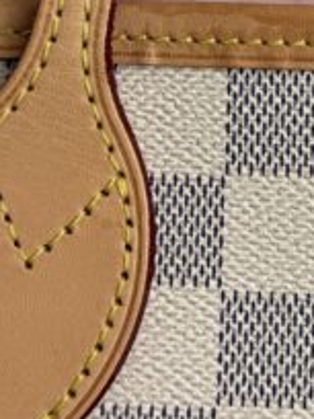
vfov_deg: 20.7
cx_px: 318
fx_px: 1137
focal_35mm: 94
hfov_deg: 15.4
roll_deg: -0.7
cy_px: 113
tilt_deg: -15.0
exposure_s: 1/237
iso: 64
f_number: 1.78
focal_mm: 6.76
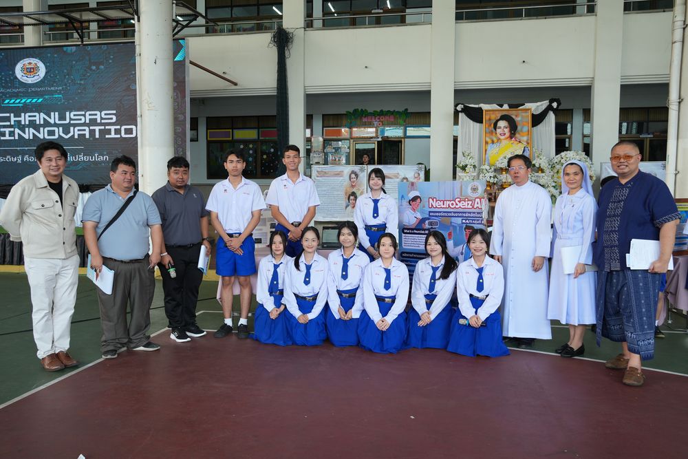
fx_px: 516
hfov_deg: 67.4
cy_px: 230
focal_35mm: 27
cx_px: 344
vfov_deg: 47.9
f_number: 3.5
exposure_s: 1/100
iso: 160
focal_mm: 18
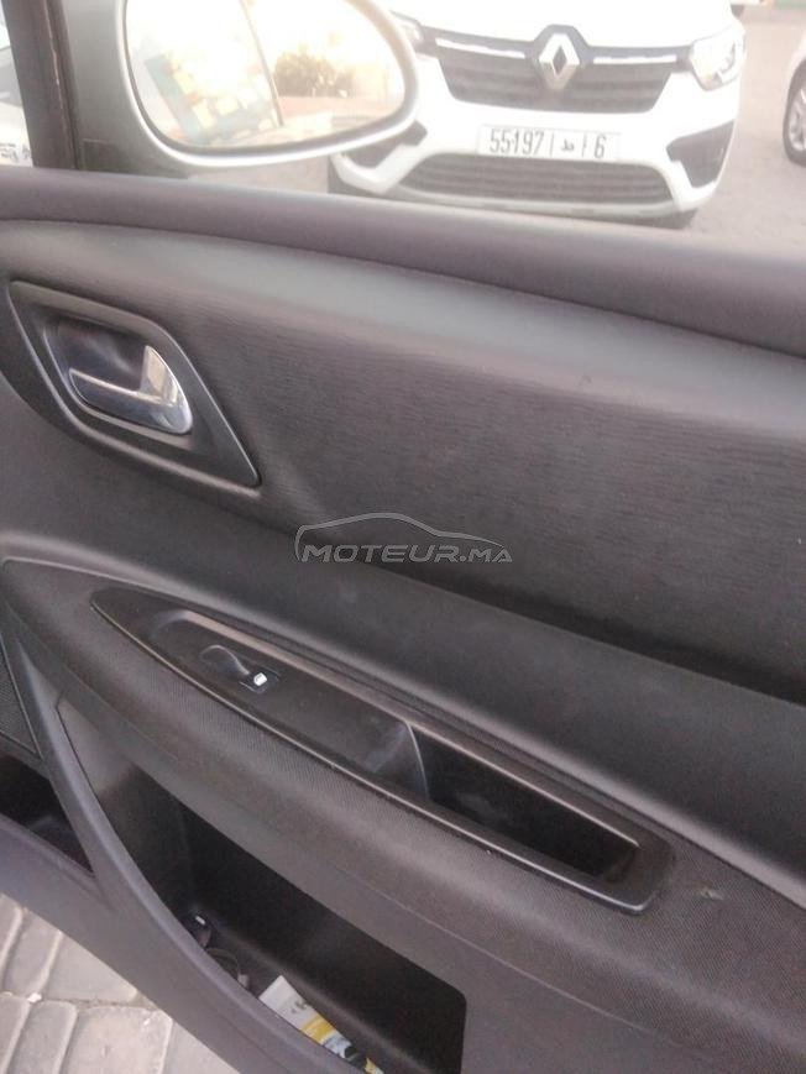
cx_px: 403
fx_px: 807
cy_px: 537
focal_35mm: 26
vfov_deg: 67.3
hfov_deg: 53.1
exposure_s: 1/33.3
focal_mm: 3.6
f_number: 1.8
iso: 118
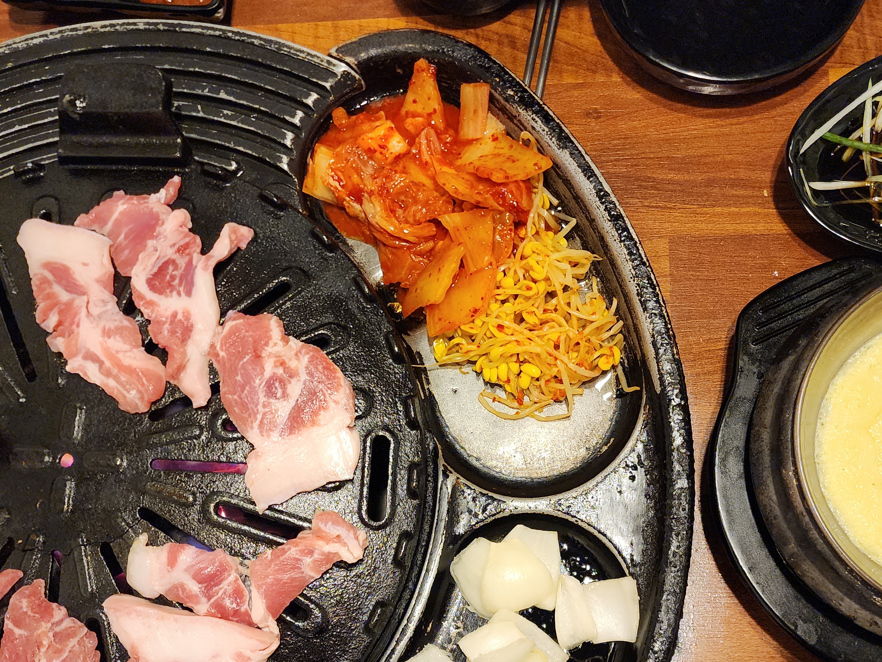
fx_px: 968
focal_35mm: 38
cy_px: 468
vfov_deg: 37.1
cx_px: 446
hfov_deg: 49.0
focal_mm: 6.4
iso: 500
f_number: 1.8
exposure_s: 1/120
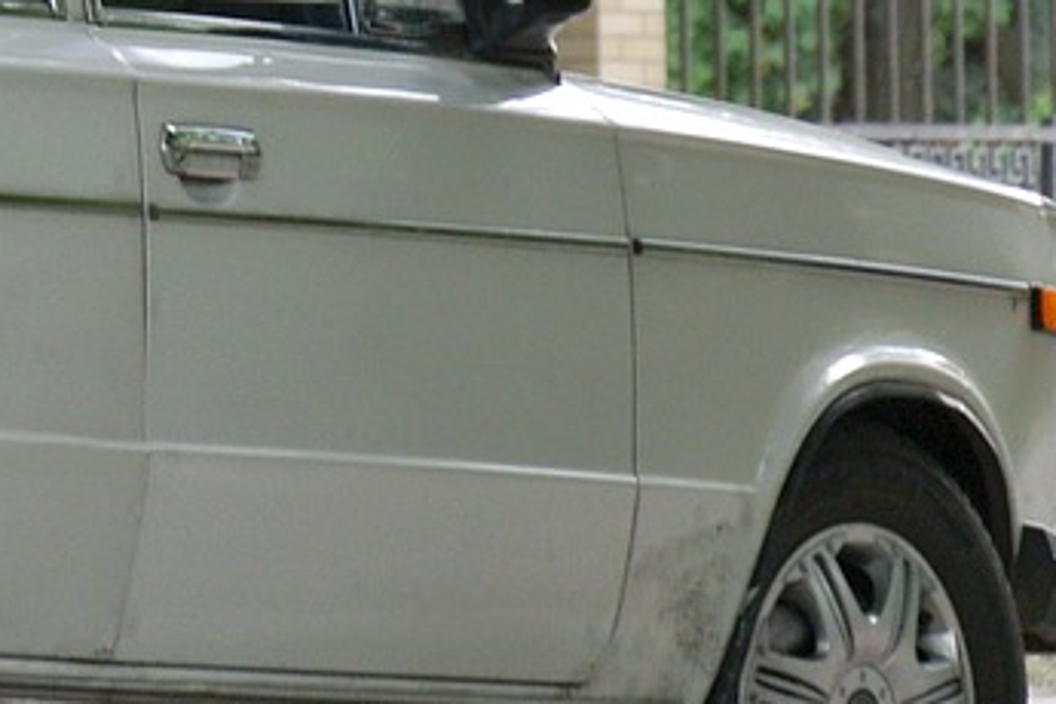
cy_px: -245
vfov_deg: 2.1
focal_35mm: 669
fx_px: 19622
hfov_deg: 3.1
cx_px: -676
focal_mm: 57.2
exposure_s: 1/100
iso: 200
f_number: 4.2
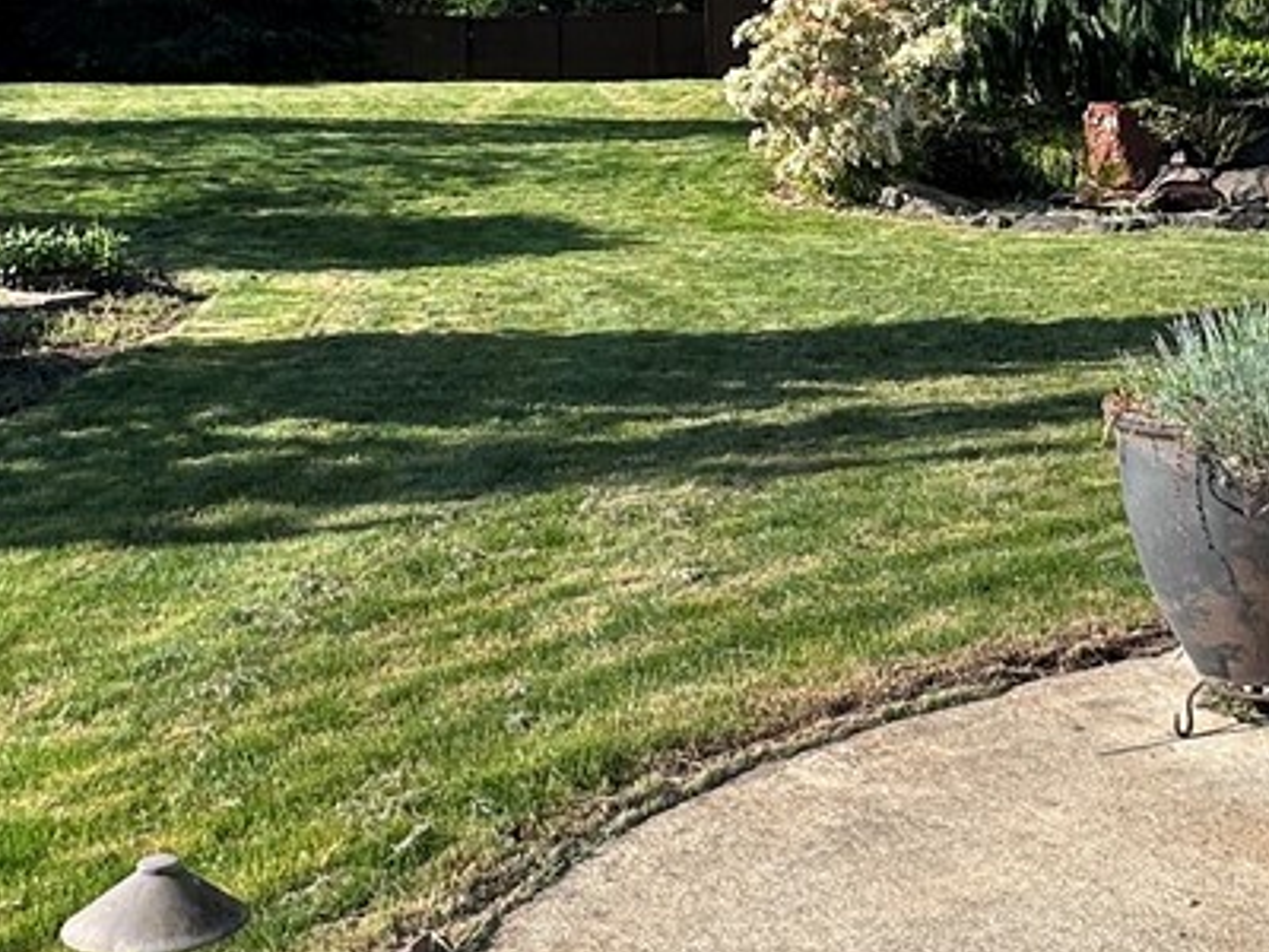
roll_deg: +0.4
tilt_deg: -0.9
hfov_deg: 33.9
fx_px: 2053
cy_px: 73
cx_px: 888
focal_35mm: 56
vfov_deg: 25.2
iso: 40
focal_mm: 2.22
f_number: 2.2
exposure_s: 1/673
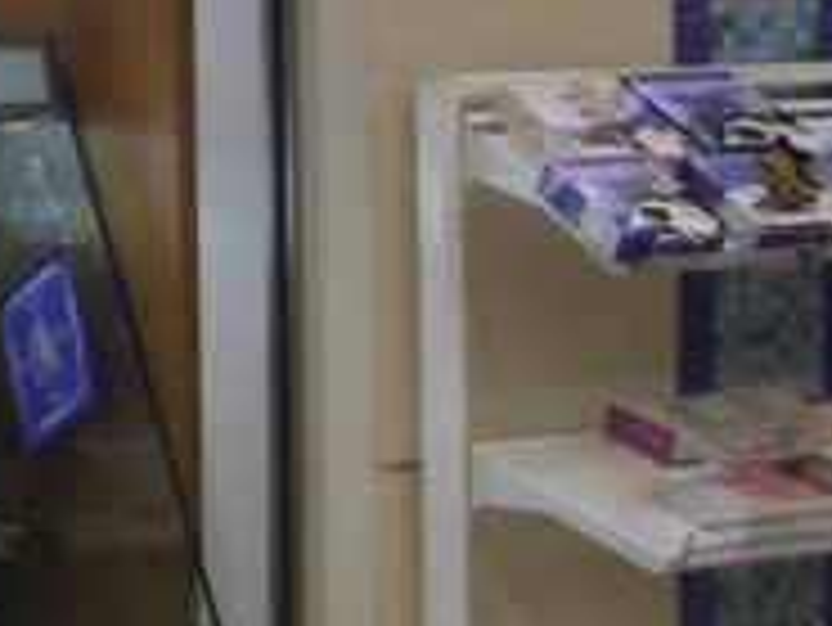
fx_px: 3944
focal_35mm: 164
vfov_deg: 9.1
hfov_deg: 11.4
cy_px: 189
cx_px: -499
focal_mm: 6.2
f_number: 2.7
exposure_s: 1/40
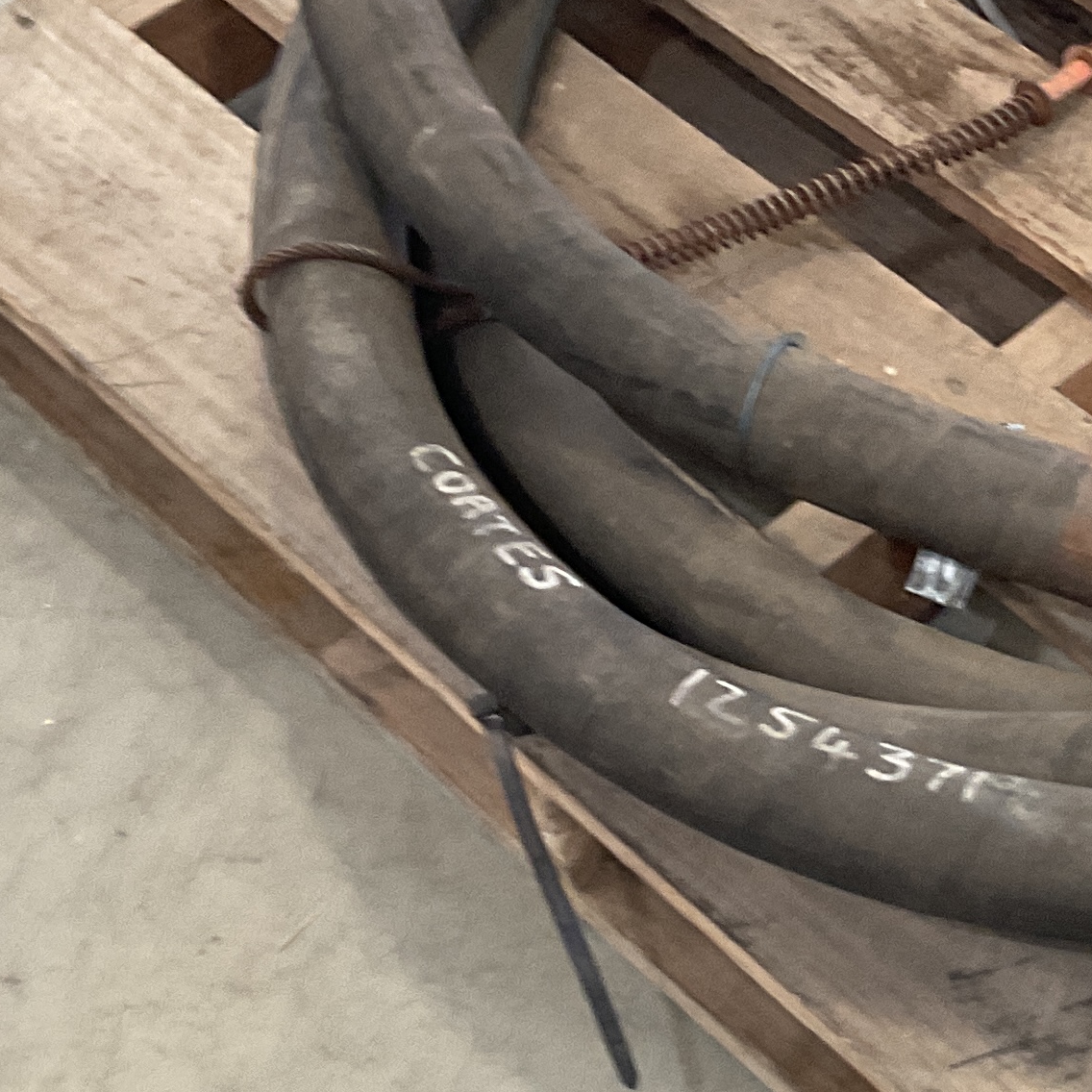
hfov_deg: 17.9
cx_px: 1412
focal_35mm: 91
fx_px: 3248
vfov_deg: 19.0
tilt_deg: -48.0
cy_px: 383
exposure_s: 1/50
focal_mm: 3
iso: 100
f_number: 1.8
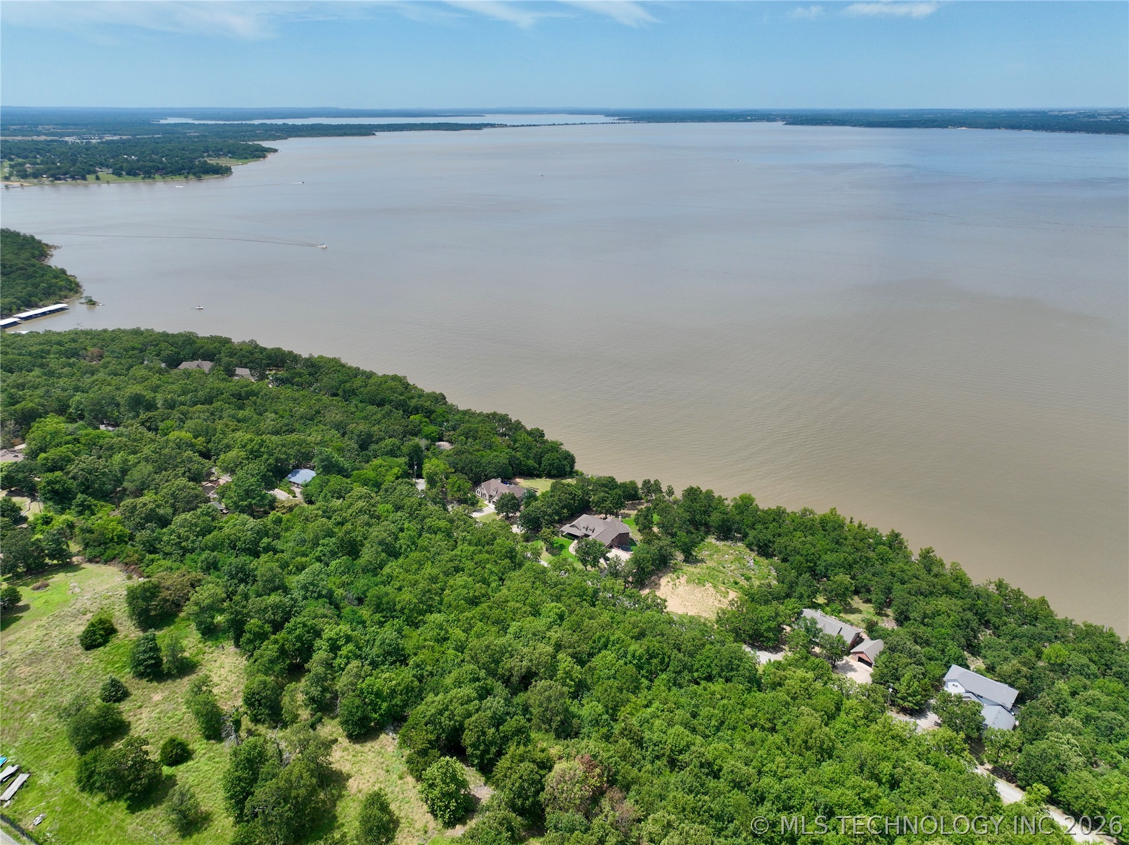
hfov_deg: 71.6
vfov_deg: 56.8
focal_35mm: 24
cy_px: 422
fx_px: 782
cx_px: 564
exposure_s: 1/2000
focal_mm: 12.29
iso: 110
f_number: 2.8
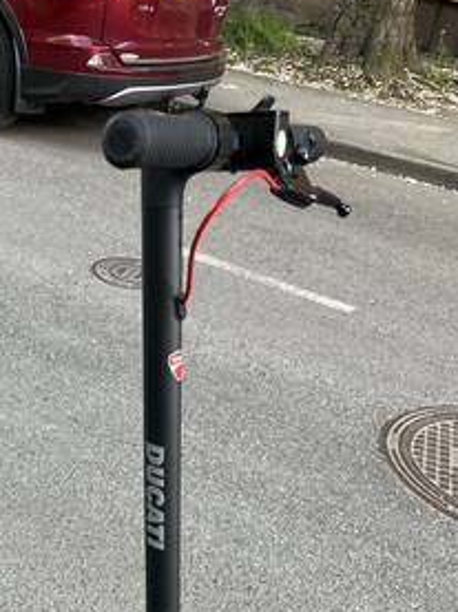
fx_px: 831
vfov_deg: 38.4
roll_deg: -7.8
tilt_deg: -38.3
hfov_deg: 29.9
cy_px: 519
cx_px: 79
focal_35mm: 47
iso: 80
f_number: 1.6
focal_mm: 5.1
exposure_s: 1/122
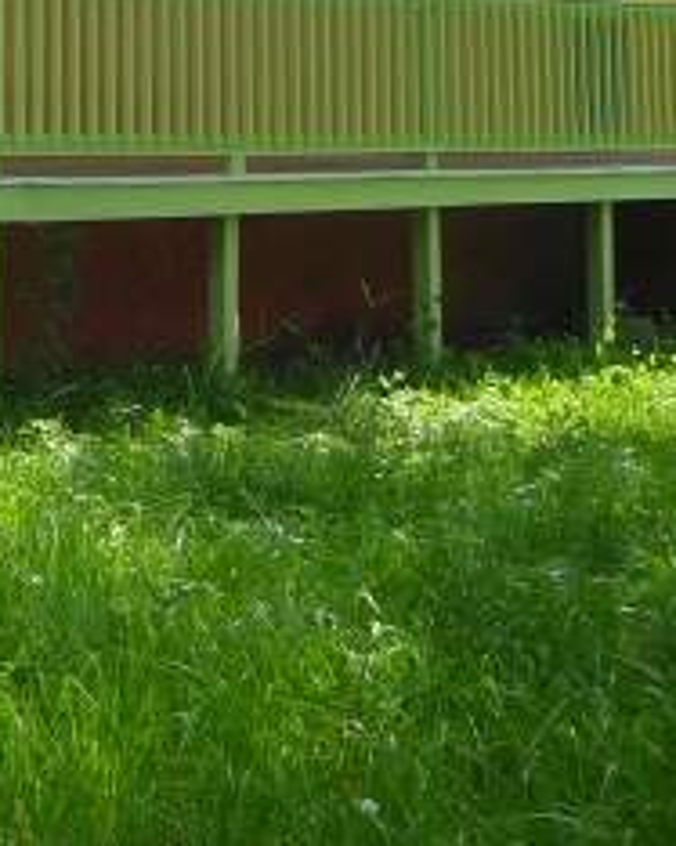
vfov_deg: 18.5
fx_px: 2503
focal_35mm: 100
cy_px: -83
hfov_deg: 13.0
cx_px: -737
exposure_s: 1/250
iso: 100
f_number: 4
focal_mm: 5.2
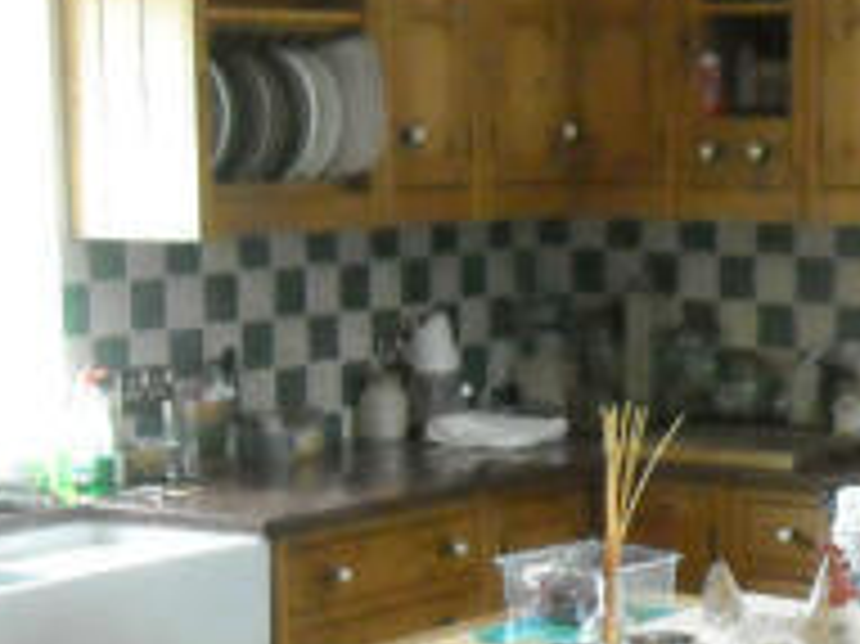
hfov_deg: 18.0
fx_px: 2657
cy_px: 664
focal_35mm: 107
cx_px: 844
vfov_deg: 13.6
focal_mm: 5.7
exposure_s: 1/135
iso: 800
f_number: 2.8
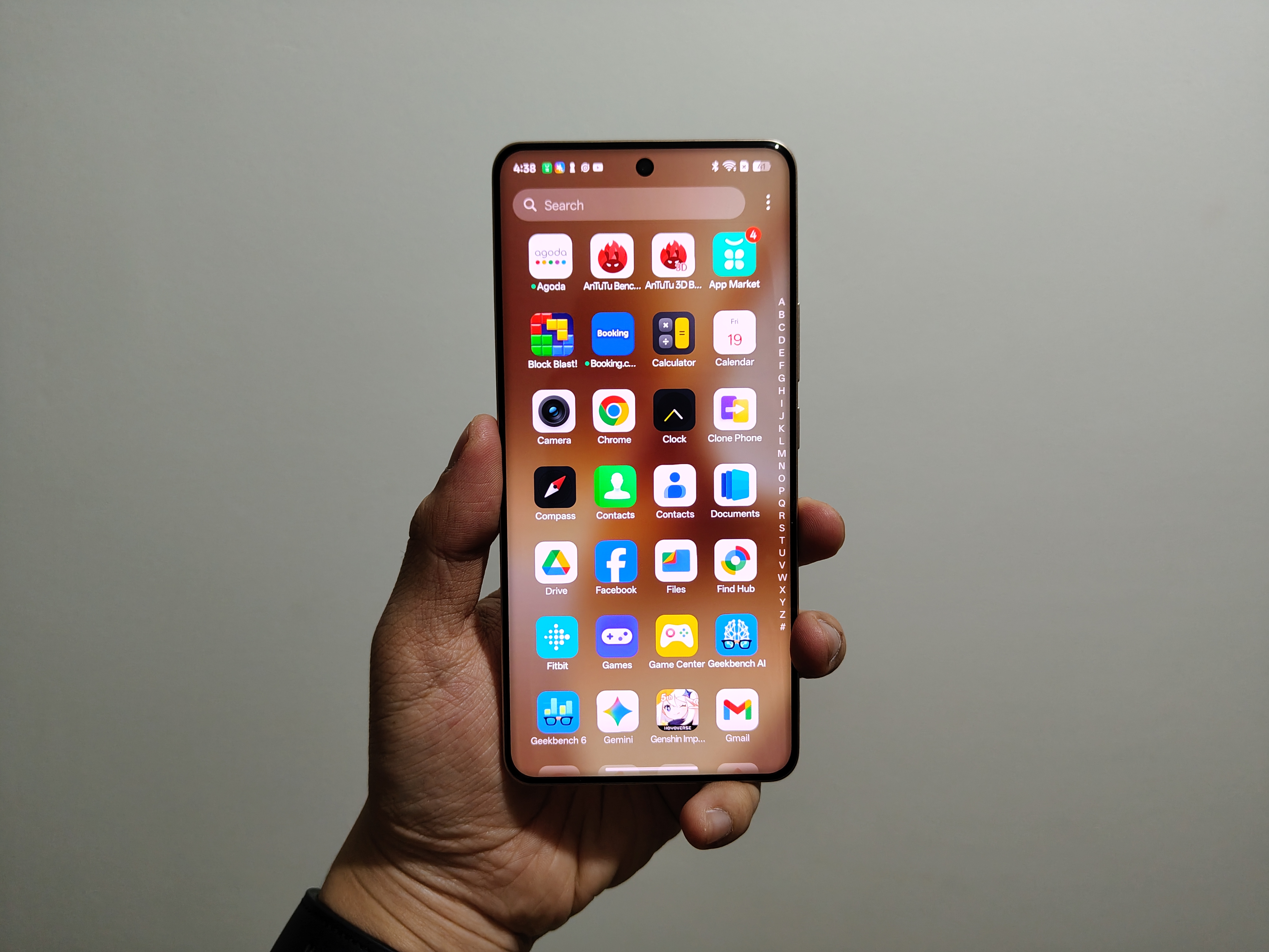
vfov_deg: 56.8
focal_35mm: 24
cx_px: 634
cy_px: 476
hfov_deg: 71.6
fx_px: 880
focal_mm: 5.59
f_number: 1.8
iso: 100
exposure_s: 1/60
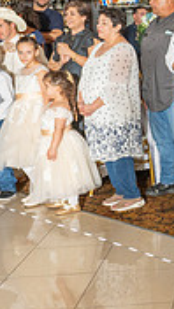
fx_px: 681
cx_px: 325
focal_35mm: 83
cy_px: 97
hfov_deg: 13.0
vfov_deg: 25.4
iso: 500
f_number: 4.5
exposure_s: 1/200
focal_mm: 24
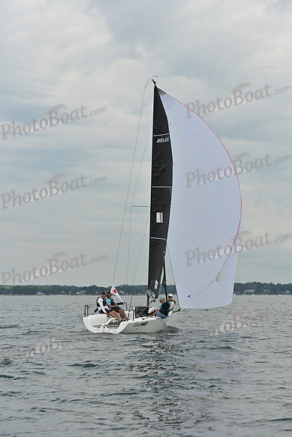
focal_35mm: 98
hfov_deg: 14.0
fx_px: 1192
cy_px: 218
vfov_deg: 20.8
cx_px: 146
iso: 320
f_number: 5
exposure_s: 1/3200
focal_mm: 98
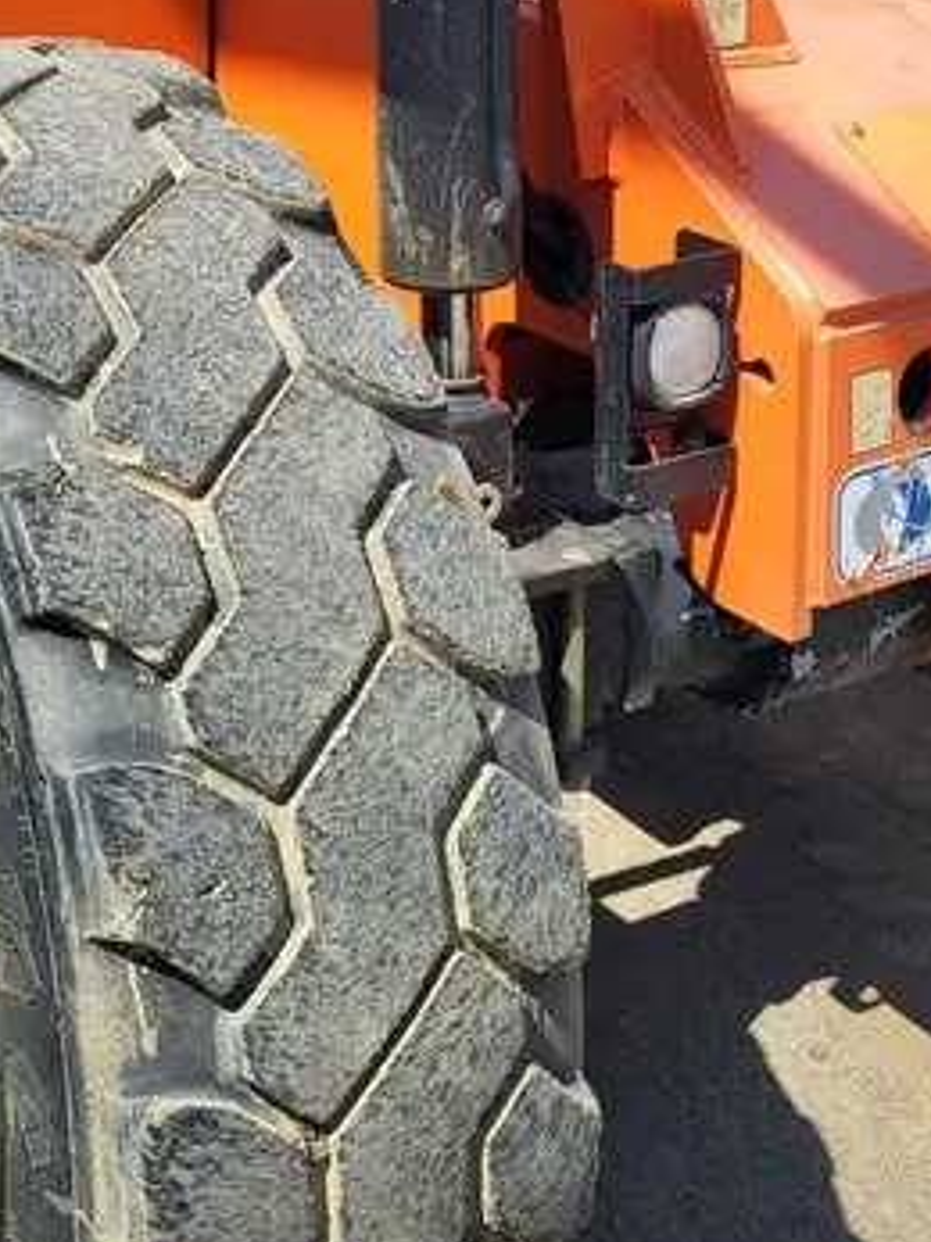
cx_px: 315
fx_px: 1974
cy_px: 30
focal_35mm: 55
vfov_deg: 32.4
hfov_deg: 26.4
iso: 40
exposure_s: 1/2490
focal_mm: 5.4
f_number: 1.8
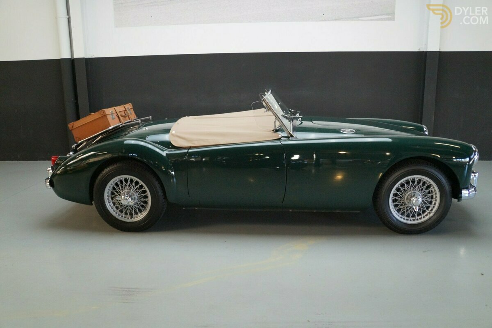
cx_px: 246
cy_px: 164
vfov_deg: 47.9
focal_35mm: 27
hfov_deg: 67.4
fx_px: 369
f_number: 3.5
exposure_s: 1/160
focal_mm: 18
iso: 1600
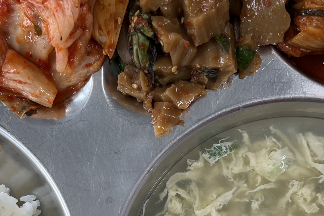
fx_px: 594
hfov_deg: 30.4
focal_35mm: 66
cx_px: 128
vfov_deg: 20.4
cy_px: 164
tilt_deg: -83.2
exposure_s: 1/121
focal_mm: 5.7
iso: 40
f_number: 1.5
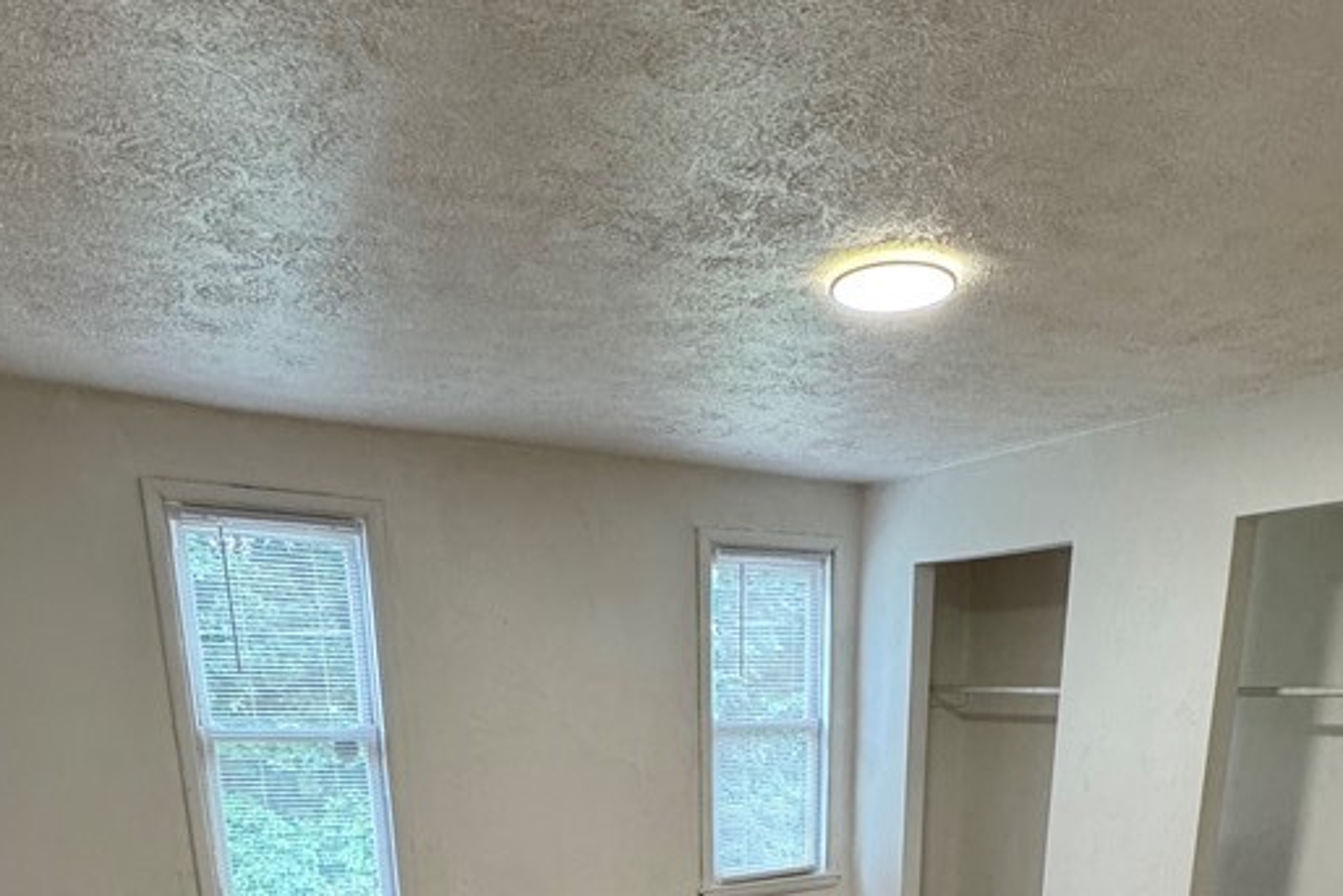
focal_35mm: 29
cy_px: 1021
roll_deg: -0.5
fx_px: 1082
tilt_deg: -16.7
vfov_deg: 36.7
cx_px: 760
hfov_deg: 63.4
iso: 250
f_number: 2.2
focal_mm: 2.22
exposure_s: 1/99
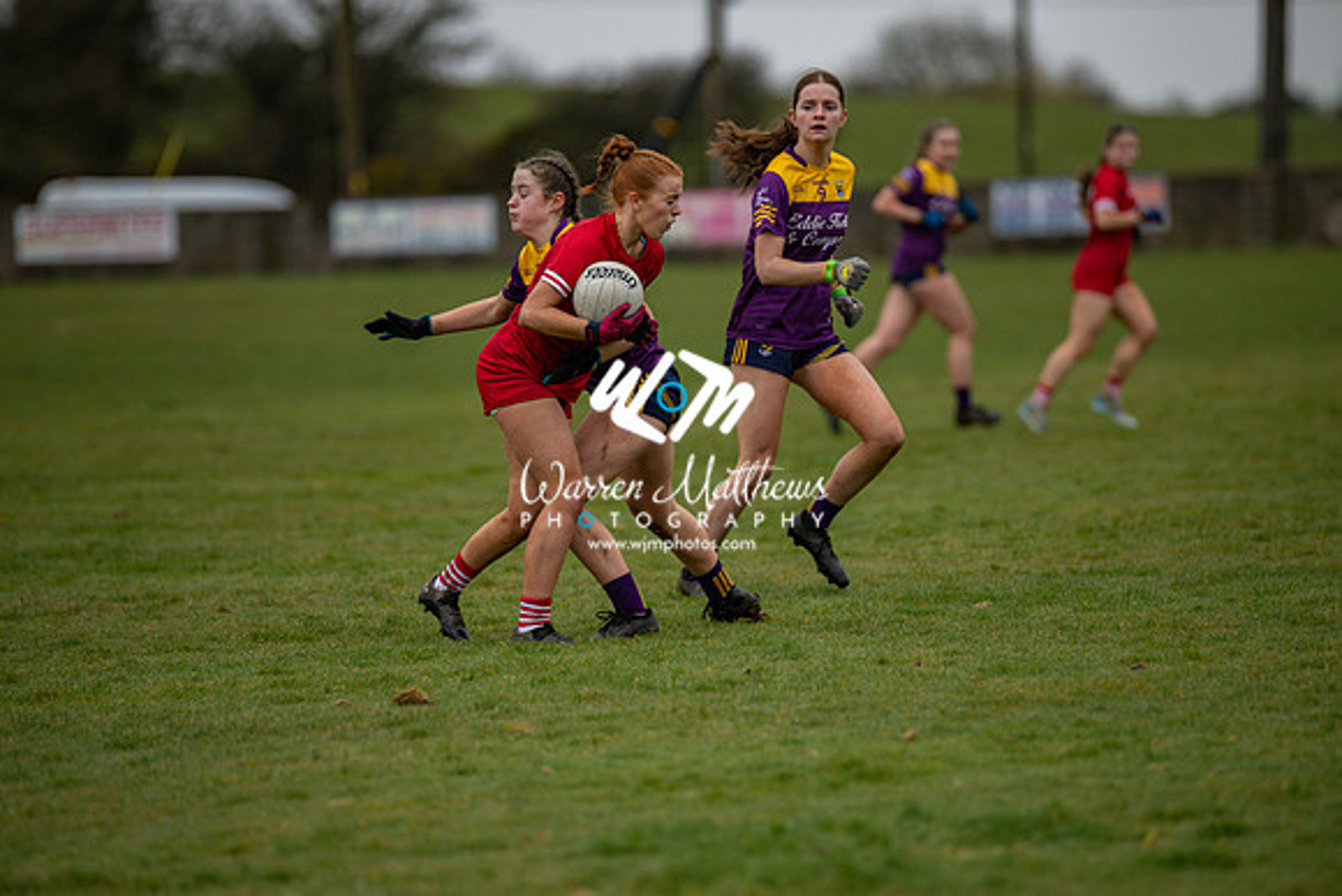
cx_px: 671
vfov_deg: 4.6
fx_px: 11185
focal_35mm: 300
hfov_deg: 6.9
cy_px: 448
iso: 720
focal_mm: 300
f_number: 2.8
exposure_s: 1/640
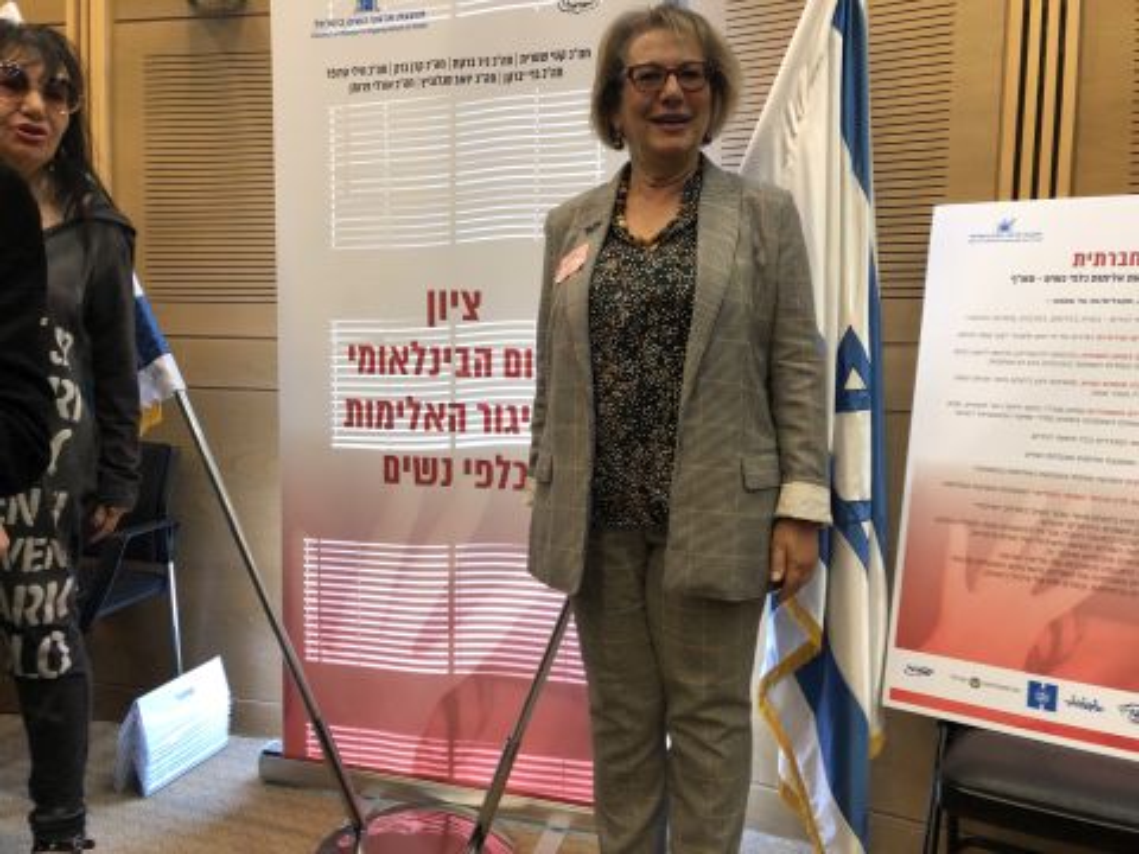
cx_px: 570
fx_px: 921
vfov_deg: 49.7
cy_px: 427
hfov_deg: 63.4
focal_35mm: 28
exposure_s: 1/25
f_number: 1.8
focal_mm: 3.99
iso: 40
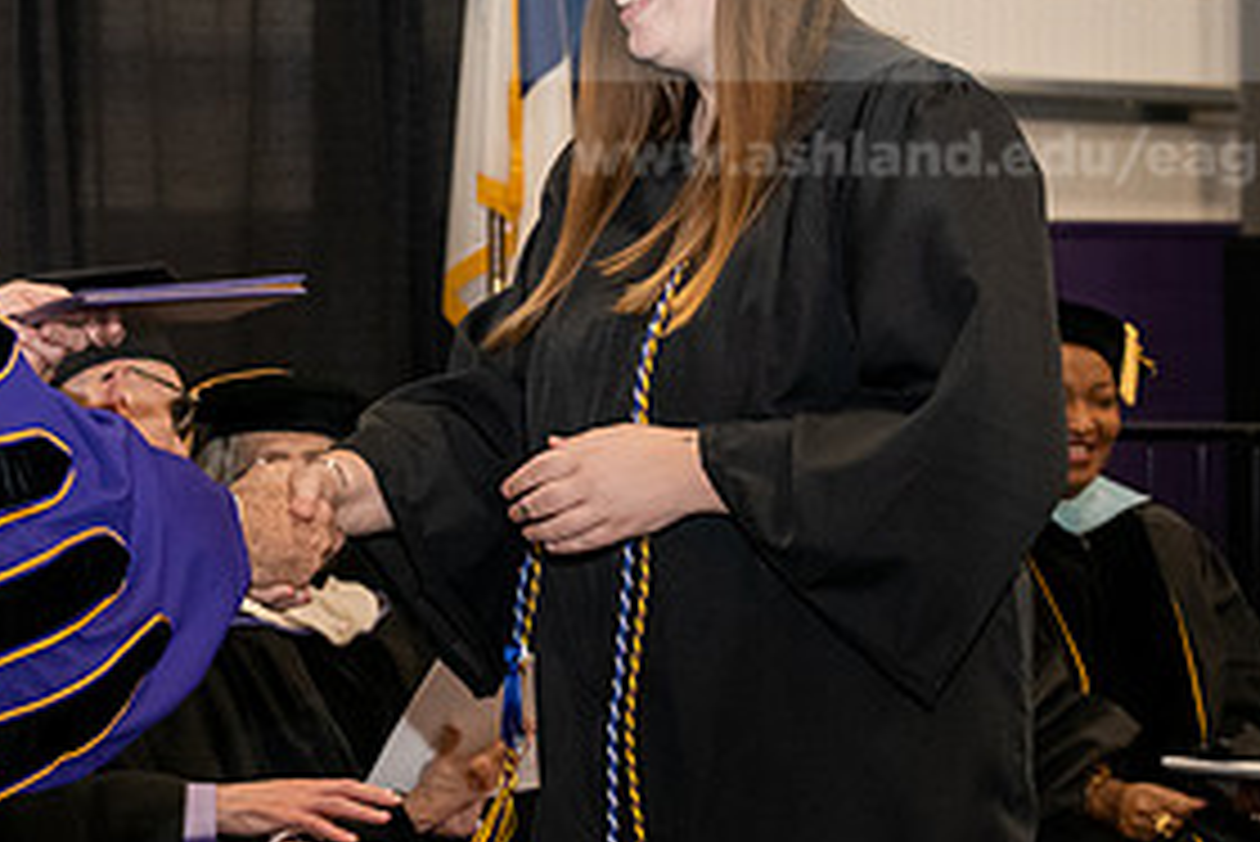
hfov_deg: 14.1
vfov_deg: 9.5
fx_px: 5077
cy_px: 250
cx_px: 369
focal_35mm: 145
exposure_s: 1/200
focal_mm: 70
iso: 2500
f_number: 5.6
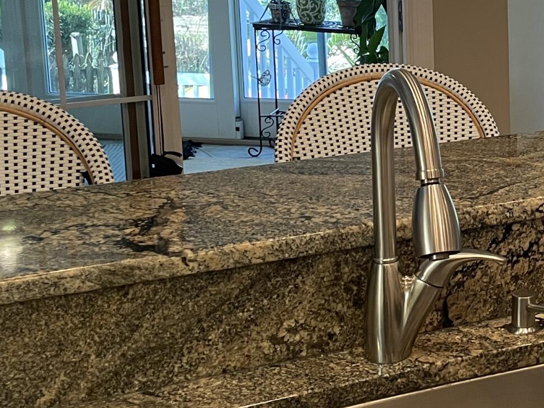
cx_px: 615
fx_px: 1257
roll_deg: +0.1
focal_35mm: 80
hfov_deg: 22.8
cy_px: 73
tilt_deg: -10.5
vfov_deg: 18.2
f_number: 1.6
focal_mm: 4.2
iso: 80
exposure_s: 1/60
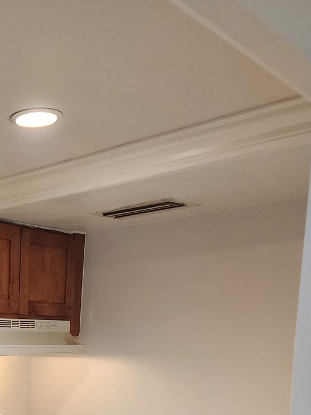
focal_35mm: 52
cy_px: 425
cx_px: -30
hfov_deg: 25.9
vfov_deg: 33.4
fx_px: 623
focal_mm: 6.4
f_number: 1.8
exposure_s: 1/120
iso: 250
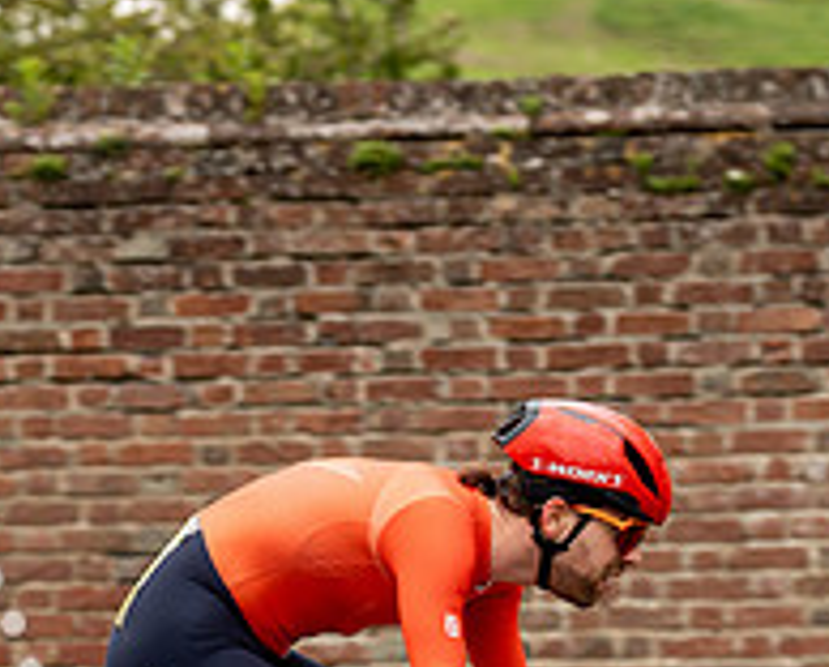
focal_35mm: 280
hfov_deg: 6.9
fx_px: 6884
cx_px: 320
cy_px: 558
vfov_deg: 5.5
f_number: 3.5
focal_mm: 100
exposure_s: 1/1000
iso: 320
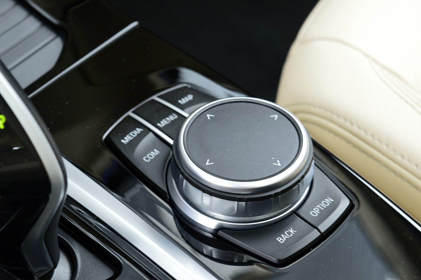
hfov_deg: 24.6
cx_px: 210
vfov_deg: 16.5
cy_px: 140
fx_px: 964
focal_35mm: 82
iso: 720
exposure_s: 1/60
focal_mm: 55
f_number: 8
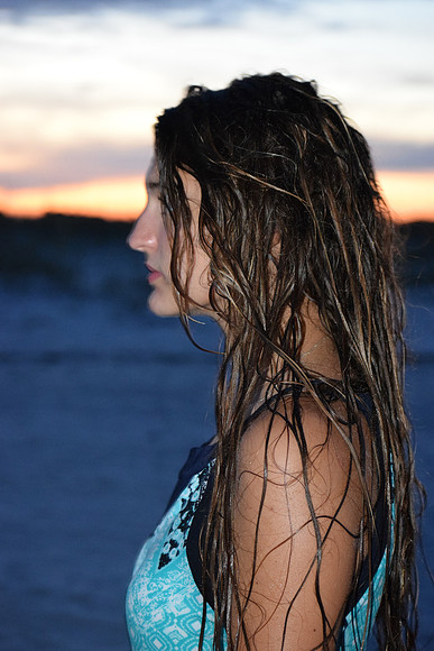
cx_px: 217
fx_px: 1491
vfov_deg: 24.6
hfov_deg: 16.6
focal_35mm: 82
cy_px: 326
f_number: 4
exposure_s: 1/8
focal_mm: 55
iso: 3200
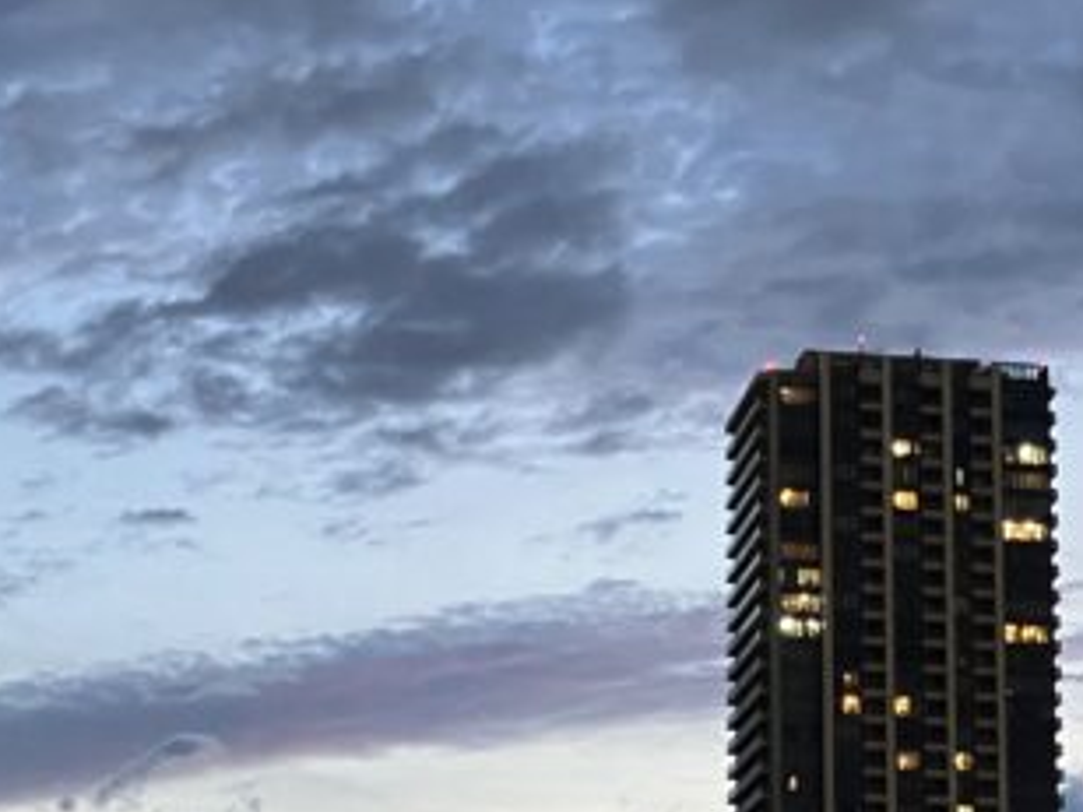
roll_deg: +1.0
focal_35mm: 93
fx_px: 2910
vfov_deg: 15.5
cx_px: 767
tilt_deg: +11.0
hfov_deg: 21.0
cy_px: 882
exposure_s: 1/36
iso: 400
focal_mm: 3.99
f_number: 1.8
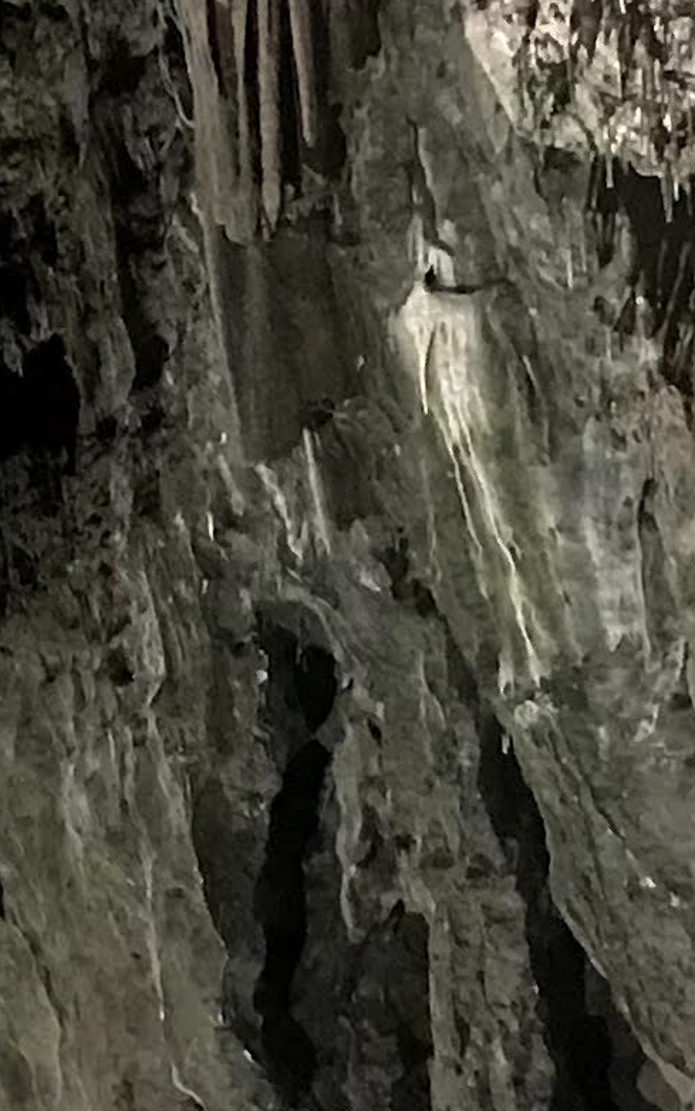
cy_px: 844
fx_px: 4635
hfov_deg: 8.5
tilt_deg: +20.1
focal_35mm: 153
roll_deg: +0.1
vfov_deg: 13.6
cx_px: 72
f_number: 1.8
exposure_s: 1/6
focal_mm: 3.99
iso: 100
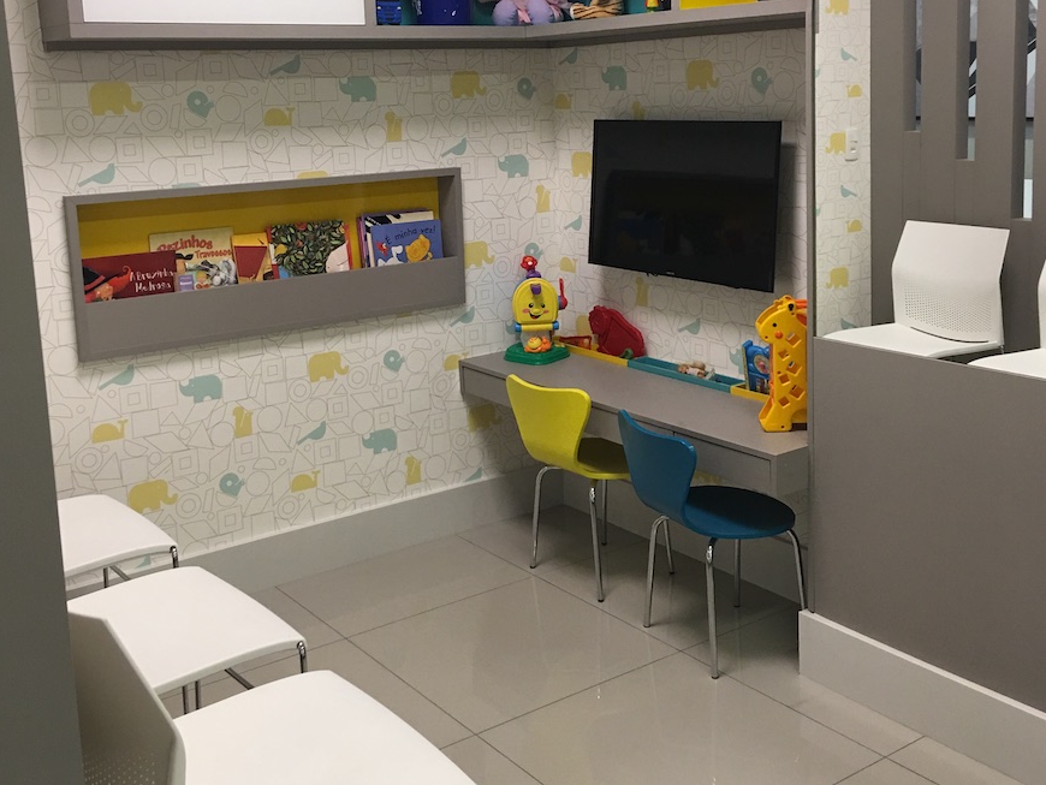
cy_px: 285
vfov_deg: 35.7
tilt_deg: -8.2
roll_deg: +1.8
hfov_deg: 46.8
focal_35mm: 40
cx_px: 527
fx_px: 1209
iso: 40
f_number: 2.2
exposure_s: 1/30
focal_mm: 4.15
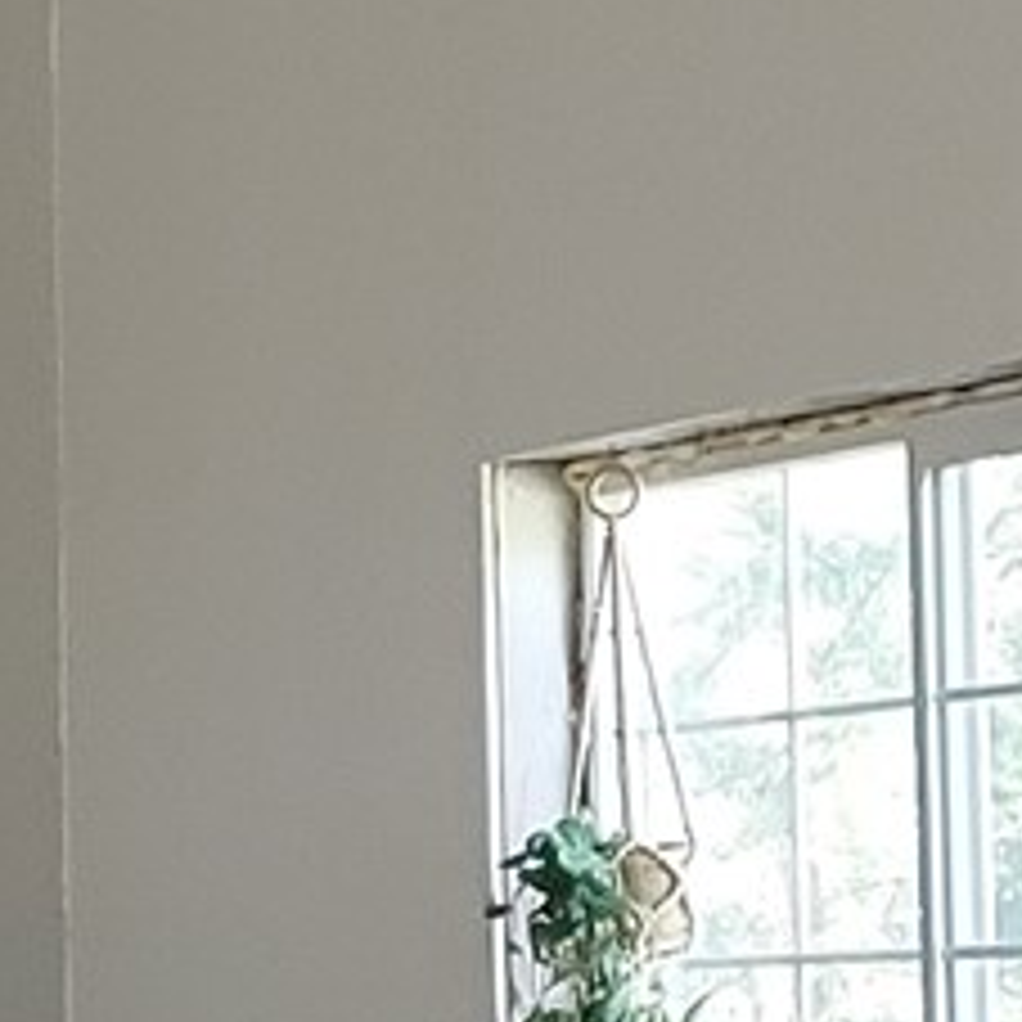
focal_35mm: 191
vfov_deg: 9.1
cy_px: 936
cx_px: -1378
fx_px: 6380
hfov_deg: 8.4
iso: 320
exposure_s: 1/60
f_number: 1.8
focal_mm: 4.6
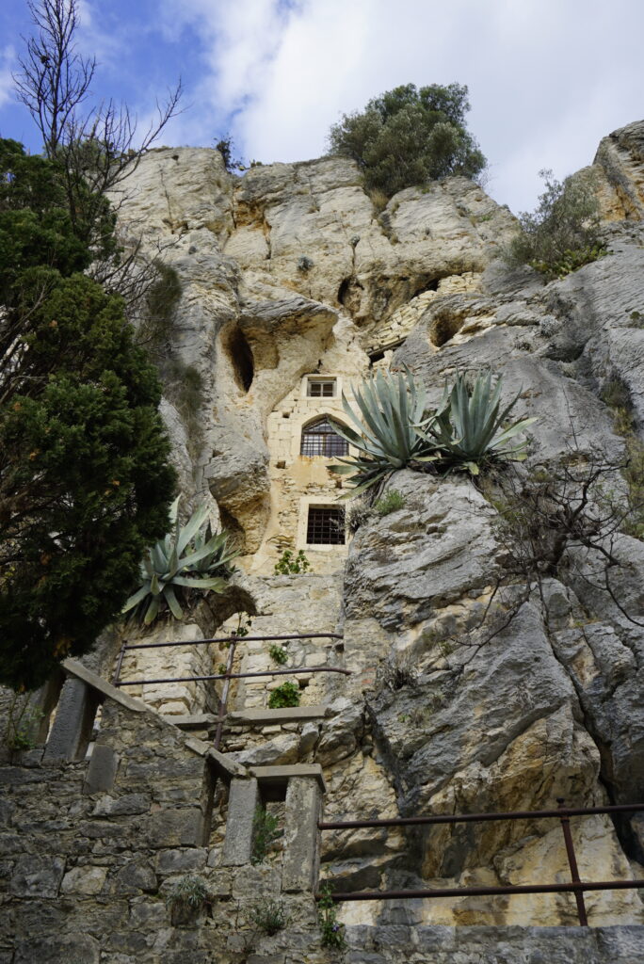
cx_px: 322
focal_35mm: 30
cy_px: 482
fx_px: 804
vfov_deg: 61.9
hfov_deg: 43.7
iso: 100
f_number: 4.5
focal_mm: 20
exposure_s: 1/400
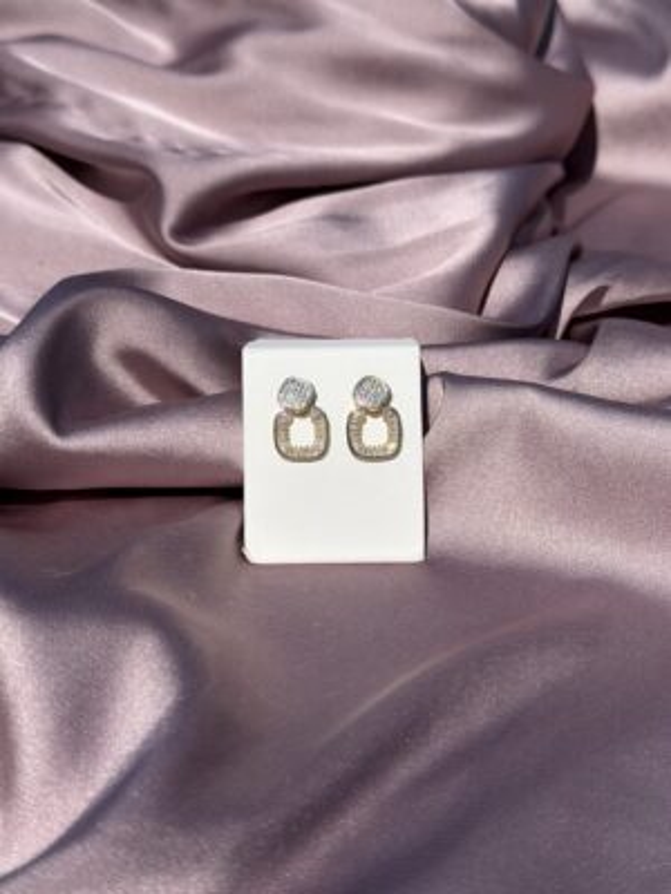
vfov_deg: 39.7
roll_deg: +0.5
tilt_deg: -33.1
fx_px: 1241
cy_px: 447
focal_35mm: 48
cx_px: 336
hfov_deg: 30.3
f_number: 1.78
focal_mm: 6.76
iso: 64
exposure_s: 1/27778
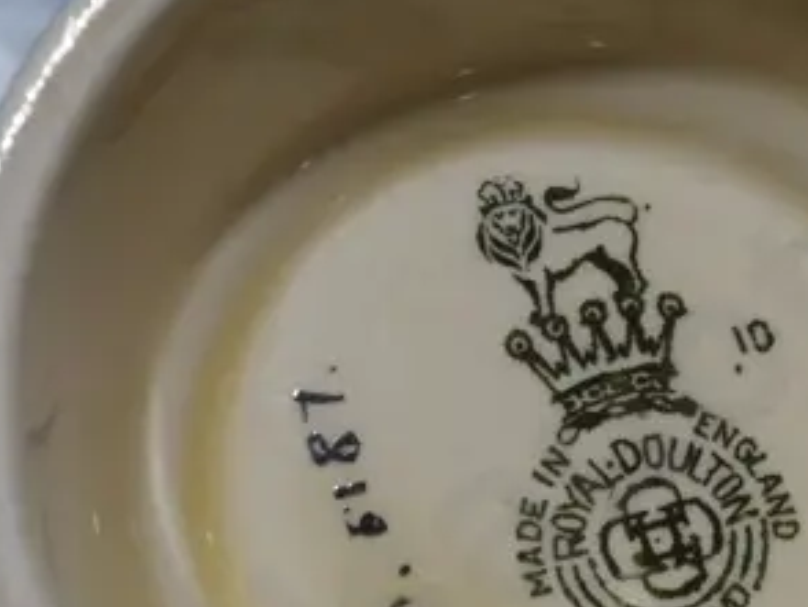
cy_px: 434
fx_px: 4555
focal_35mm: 195
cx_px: 629
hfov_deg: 10.1
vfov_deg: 7.6
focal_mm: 28
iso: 200
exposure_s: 1/100
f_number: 5.3
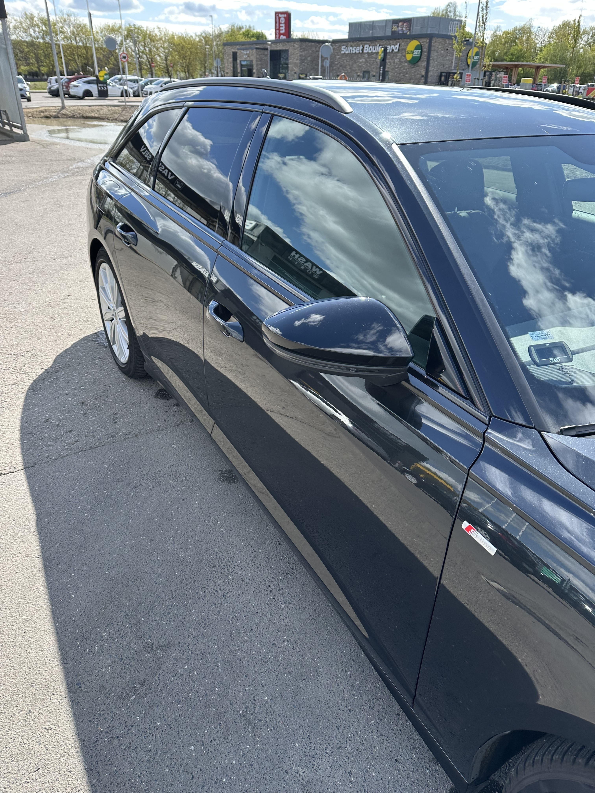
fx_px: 550
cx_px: 298
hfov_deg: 56.8
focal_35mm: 24
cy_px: 396
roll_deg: -3.8
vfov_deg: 71.6
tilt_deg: -29.2
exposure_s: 1/1272
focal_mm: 6.86
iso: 80
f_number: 1.78
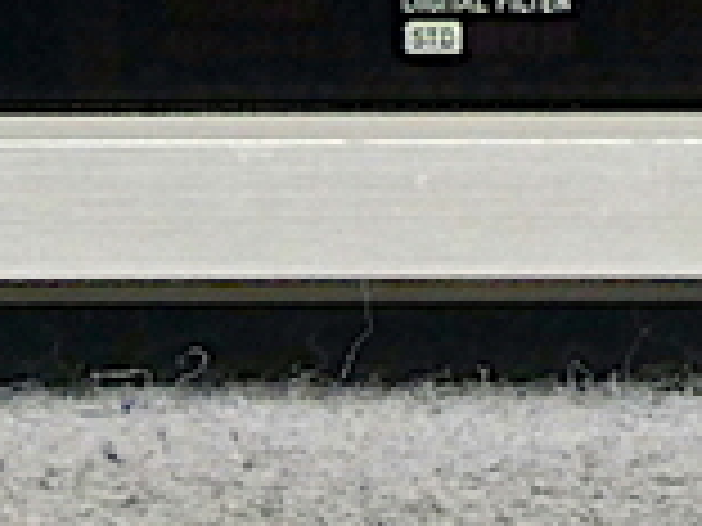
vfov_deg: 1.2
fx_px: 24944
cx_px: 634
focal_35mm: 1230
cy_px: -378
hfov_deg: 1.6
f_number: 5.6
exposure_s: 1/10
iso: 200
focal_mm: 35.8
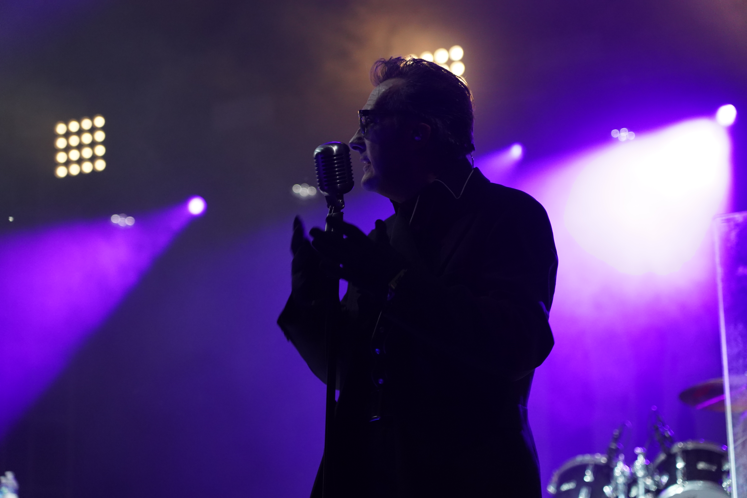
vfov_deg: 14.4
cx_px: 374
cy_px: 249
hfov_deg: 21.5
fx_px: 1971
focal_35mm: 95
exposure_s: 1/160
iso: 5000
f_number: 4
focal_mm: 95
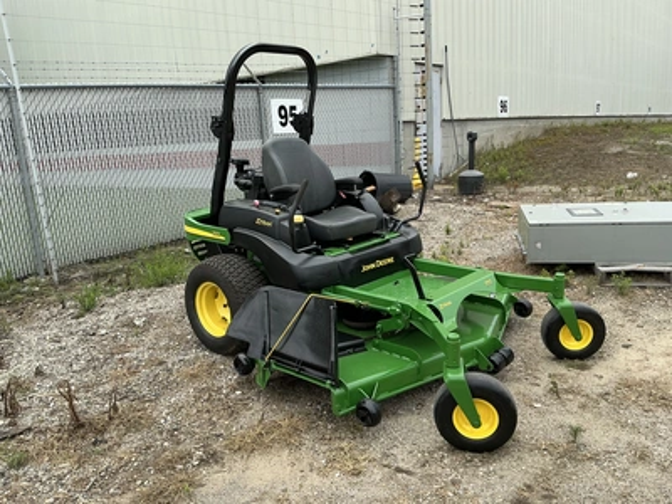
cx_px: 336
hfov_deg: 63.4
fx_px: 544
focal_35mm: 28
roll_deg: +2.4
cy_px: 252
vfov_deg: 49.7
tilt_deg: -11.5
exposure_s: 1/642
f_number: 1.8
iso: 25
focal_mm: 3
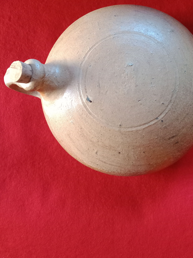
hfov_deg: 42.8
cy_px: 109
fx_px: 245
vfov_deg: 55.1
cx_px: 113
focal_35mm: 33
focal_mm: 3.54
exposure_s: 1/33.3
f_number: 2
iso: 411
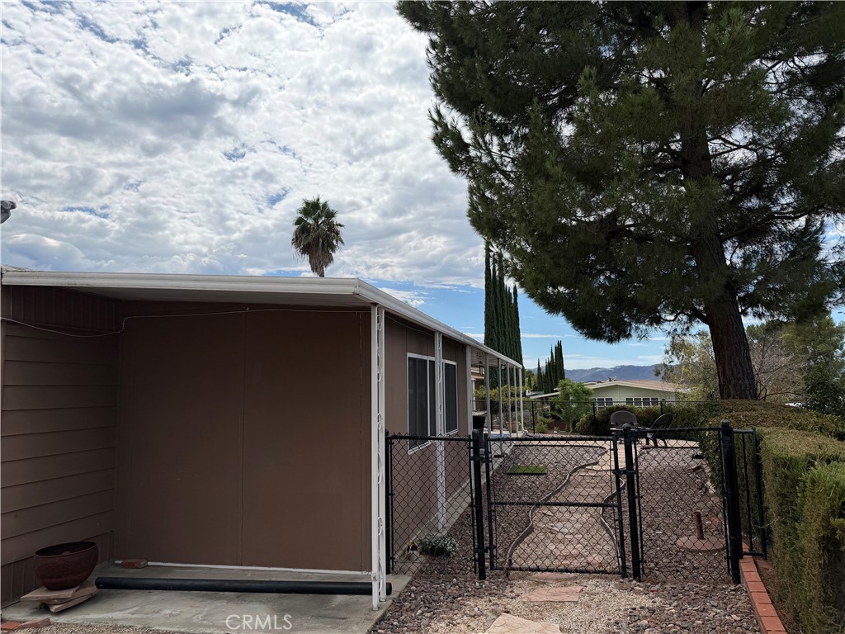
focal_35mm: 24
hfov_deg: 71.6
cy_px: 317
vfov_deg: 56.8
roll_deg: +0.5
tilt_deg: +6.8
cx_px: 422
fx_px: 586
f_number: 1.78
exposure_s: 1/8130
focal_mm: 6.76
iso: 80
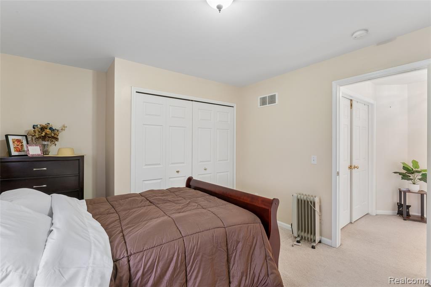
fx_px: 196
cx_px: 216
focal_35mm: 16
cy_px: 144
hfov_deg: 95.3
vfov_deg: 72.4
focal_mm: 16.4
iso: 400
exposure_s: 1/1.67
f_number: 14
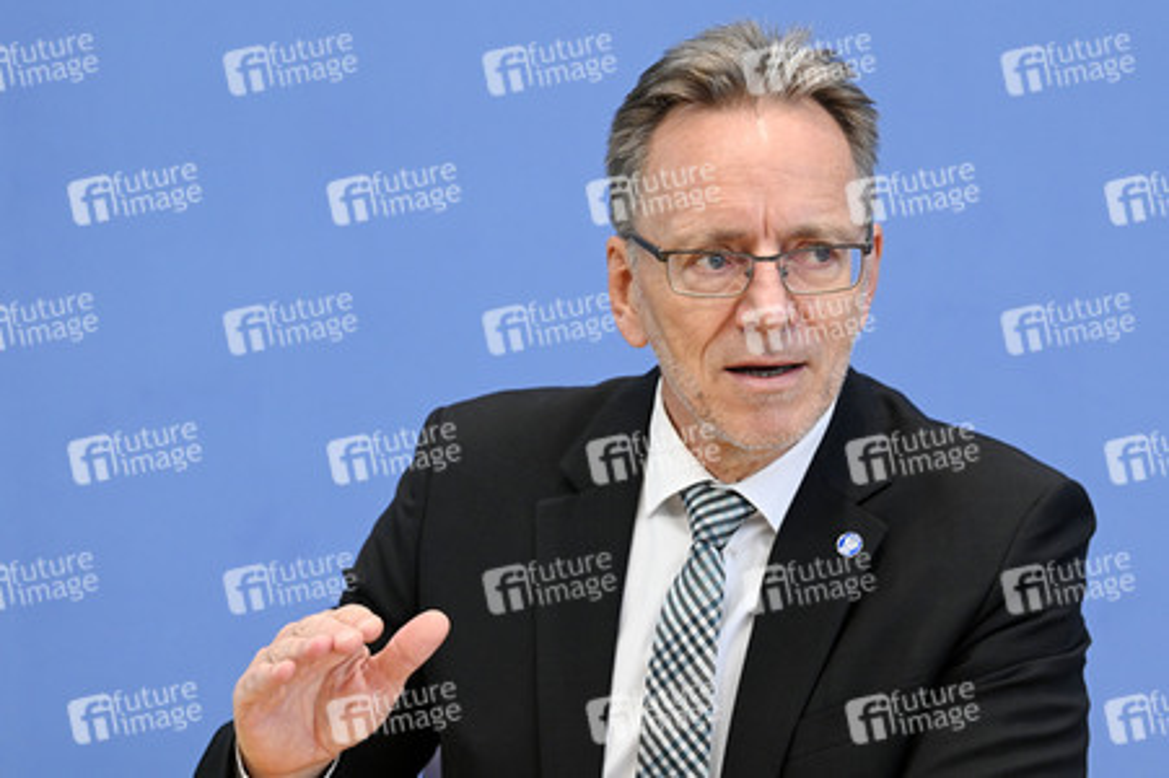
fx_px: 3894
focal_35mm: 120
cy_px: 389
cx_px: 584
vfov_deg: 11.4
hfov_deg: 17.1
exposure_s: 1/500
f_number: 6.3
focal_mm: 120
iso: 5000
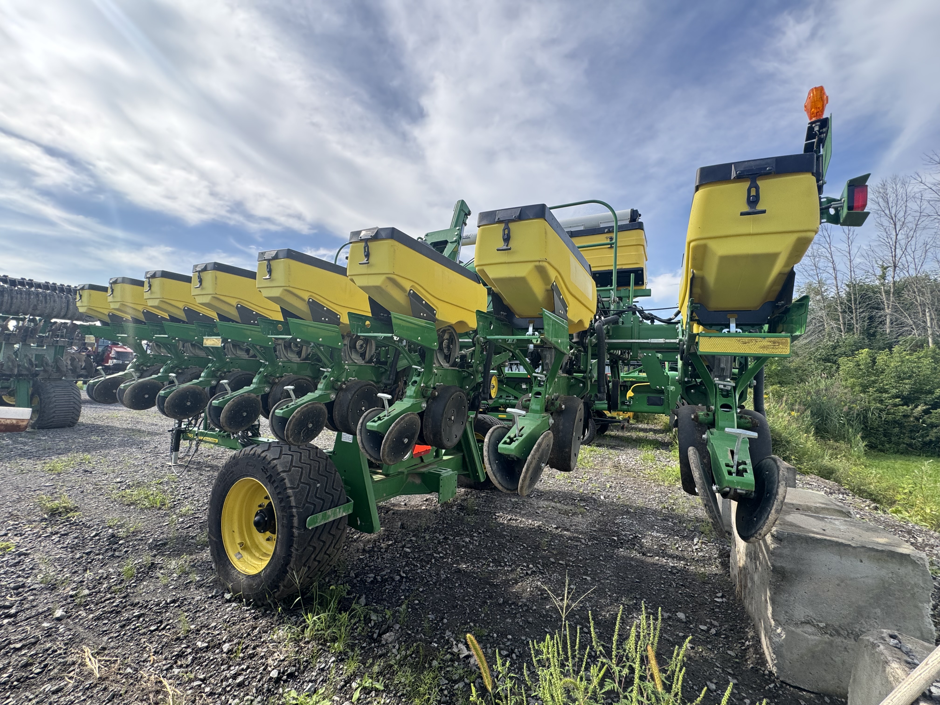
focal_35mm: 14
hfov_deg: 102.1
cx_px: 470
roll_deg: -0.1
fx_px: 380
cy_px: 352
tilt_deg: +6.1
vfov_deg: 85.7
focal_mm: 2.22
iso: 40
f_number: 2.2
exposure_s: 1/615
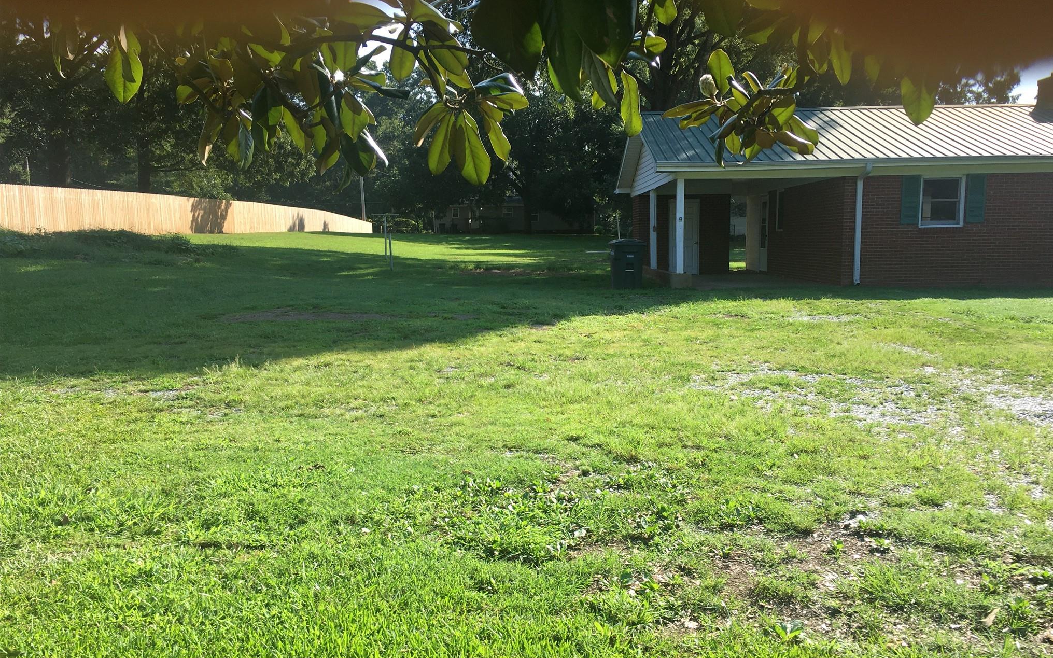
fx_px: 890
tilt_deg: -5.0
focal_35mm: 31
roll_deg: +1.8
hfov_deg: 61.2
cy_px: 379
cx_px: 530
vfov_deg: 40.5
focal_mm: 4.15
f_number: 2.2
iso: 25
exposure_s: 1/527
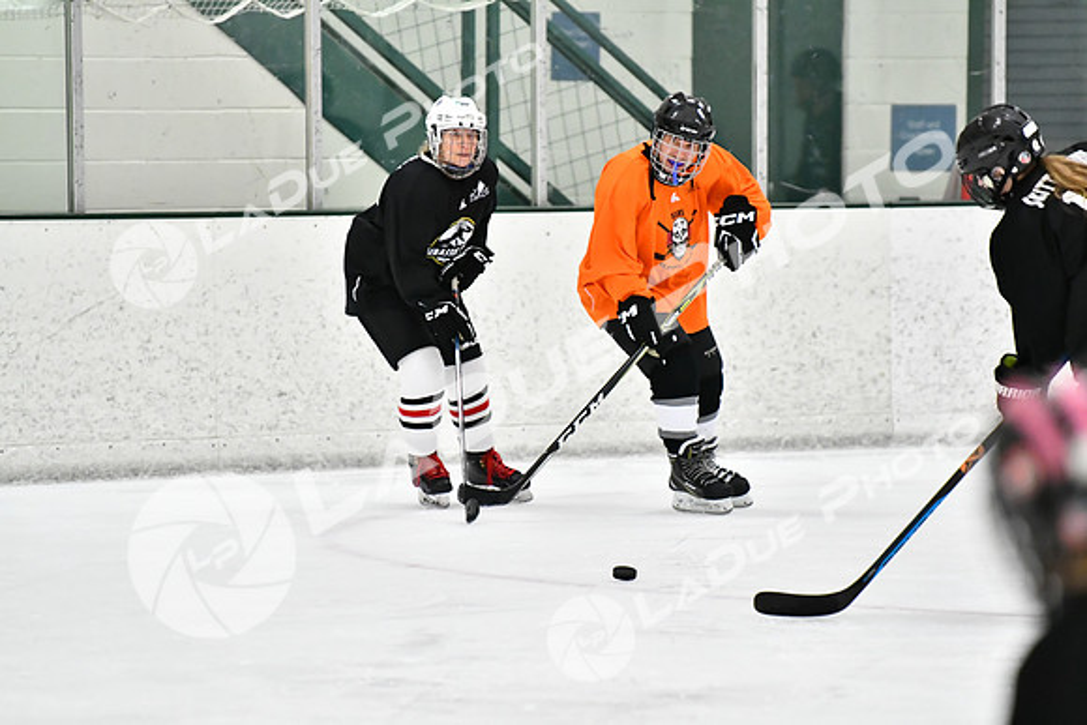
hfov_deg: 7.2
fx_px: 8607
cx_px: 544
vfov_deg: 4.8
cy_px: 362
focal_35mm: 285
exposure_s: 1/1250
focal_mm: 190
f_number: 2.8
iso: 5000
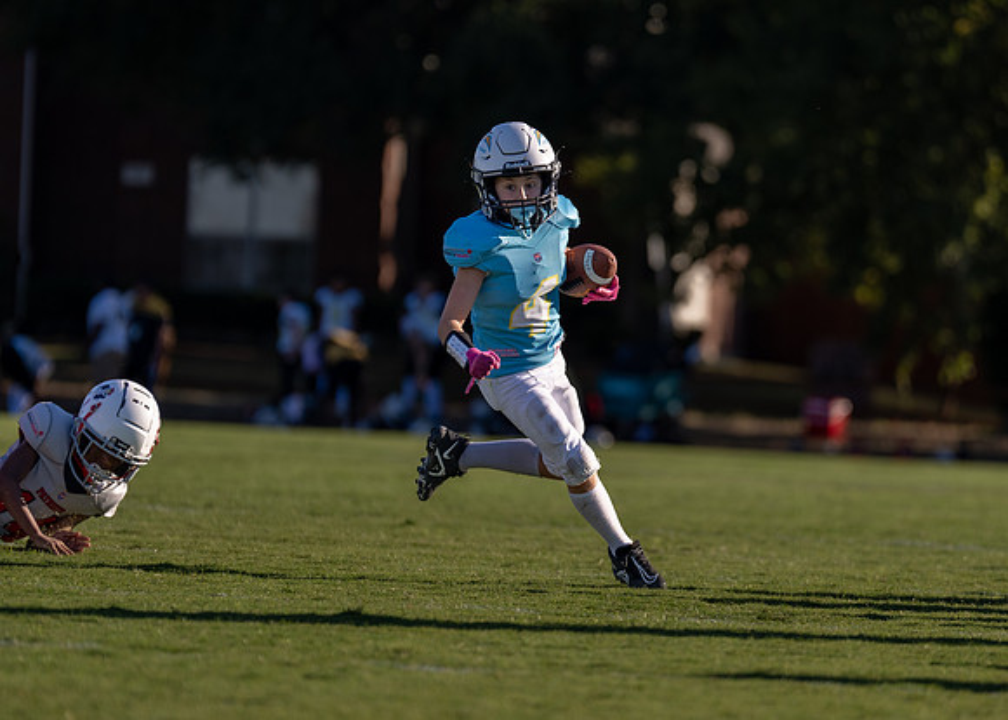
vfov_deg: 4.2
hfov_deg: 5.9
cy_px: 360
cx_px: 612
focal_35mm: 340
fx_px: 9739
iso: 100
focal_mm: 200
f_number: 2.8
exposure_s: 1/1600
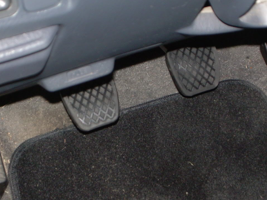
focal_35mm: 117
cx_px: 134
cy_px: 98
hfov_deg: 16.8
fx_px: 902
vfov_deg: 12.7
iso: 200
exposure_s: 1/60
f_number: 4.9
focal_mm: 18.9
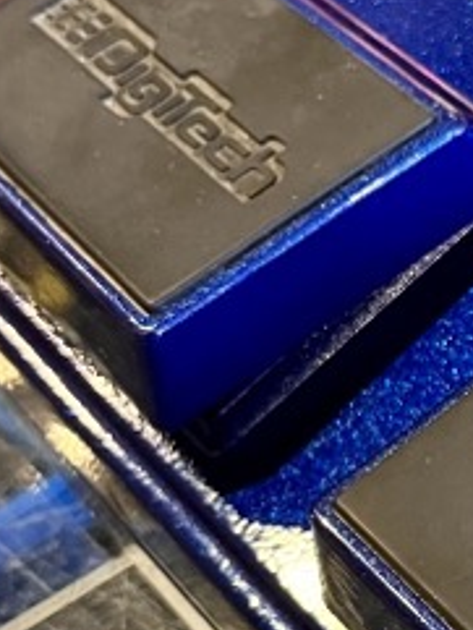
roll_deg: +2.2
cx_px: 737
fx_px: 1966
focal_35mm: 108
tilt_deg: -42.9
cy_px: 303
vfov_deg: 18.2
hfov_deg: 12.9
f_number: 1.6
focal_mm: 5.1
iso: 320
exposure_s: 1/60
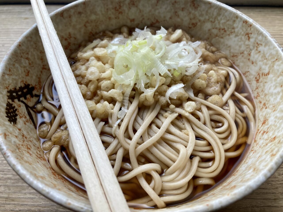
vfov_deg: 49.7
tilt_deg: -53.1
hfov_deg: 63.4
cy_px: 106
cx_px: 142
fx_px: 229
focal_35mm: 28
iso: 20
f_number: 1.8
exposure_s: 1/105
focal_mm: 3.99
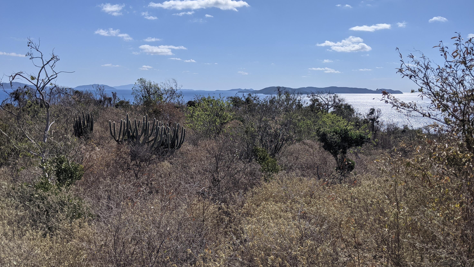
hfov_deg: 64.3
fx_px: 377
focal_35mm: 30
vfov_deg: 38.9
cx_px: 234
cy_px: 135
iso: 54
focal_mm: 4.44
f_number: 1.8
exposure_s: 1/7812
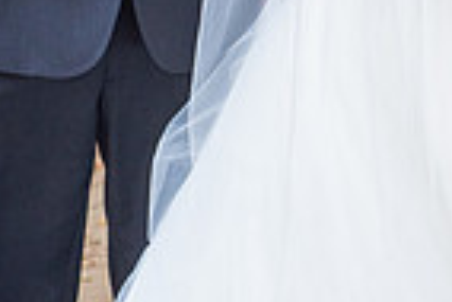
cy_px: -218
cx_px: 535
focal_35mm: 237
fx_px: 2979
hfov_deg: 8.6
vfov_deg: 5.7
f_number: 4.5
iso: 640
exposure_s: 1/200
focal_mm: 58
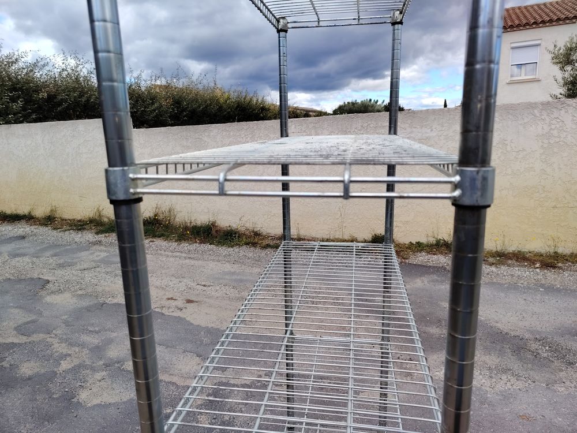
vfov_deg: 56.8
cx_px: 288
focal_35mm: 24
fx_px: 400
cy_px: 216
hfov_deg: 71.6
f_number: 1.75
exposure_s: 1/520
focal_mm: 5.25
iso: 100
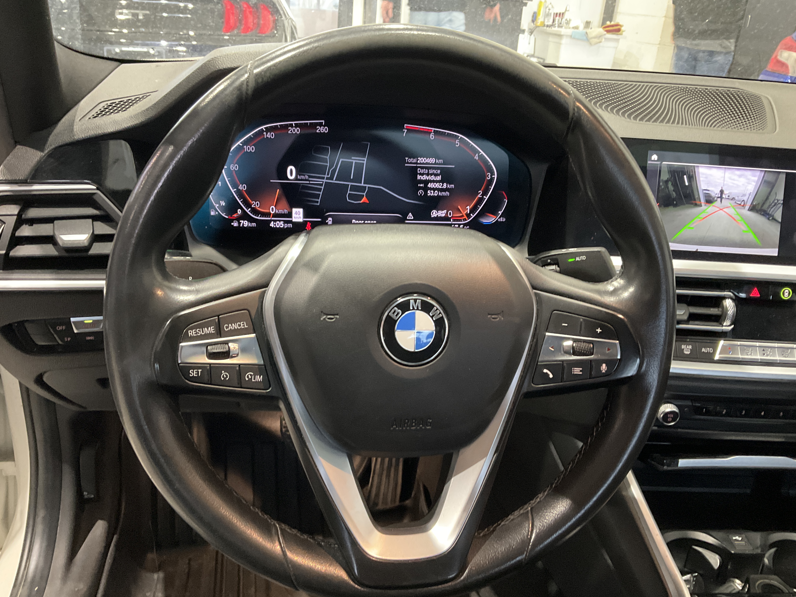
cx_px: 393
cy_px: 300
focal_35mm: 30
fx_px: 690
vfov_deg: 46.8
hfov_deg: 60.0
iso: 320
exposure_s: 1/28
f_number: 1.8
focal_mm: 3
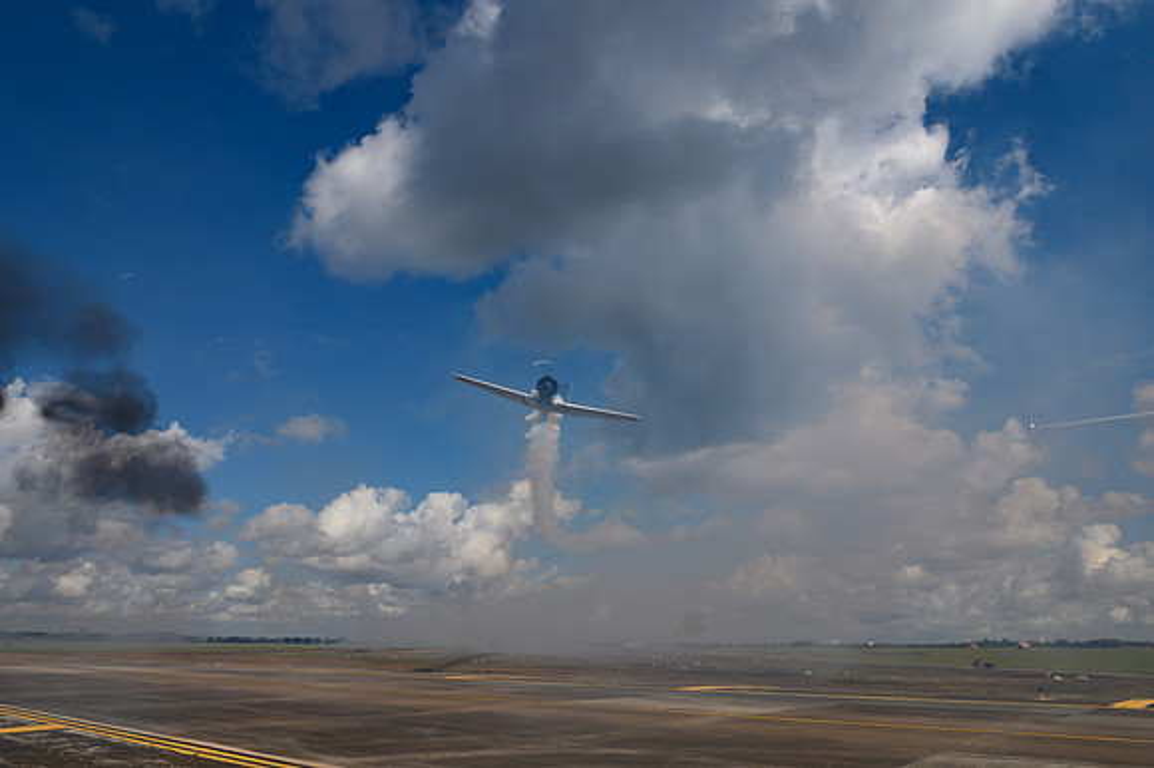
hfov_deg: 73.8
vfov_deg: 53.1
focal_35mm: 24
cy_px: 384
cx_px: 577
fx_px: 769
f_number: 22
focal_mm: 24
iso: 250
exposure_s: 1/200
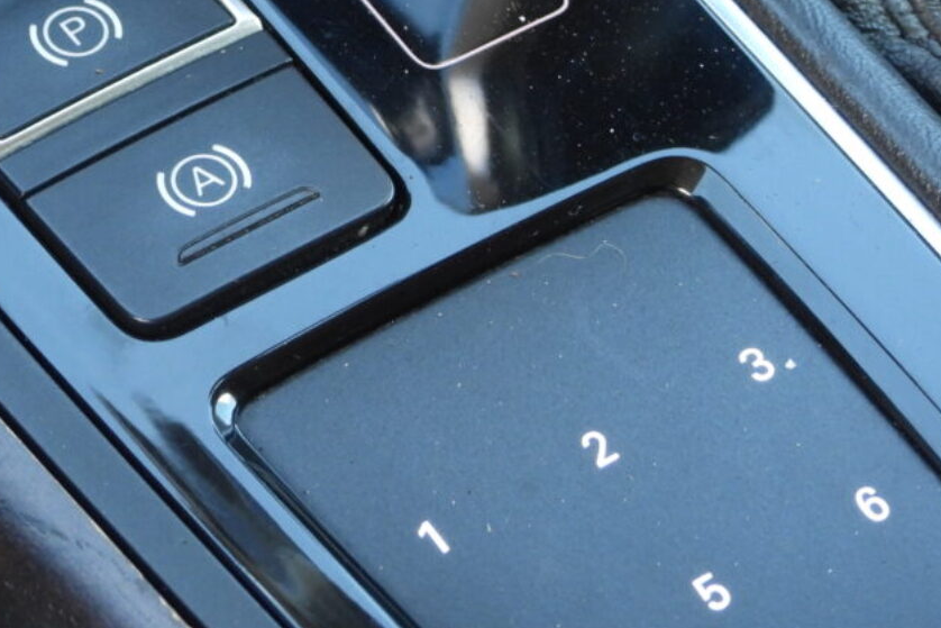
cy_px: -46
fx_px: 4732
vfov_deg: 7.5
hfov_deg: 11.3
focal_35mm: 181
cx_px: 133
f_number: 3.5
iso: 320
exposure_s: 1/60
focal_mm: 16.3
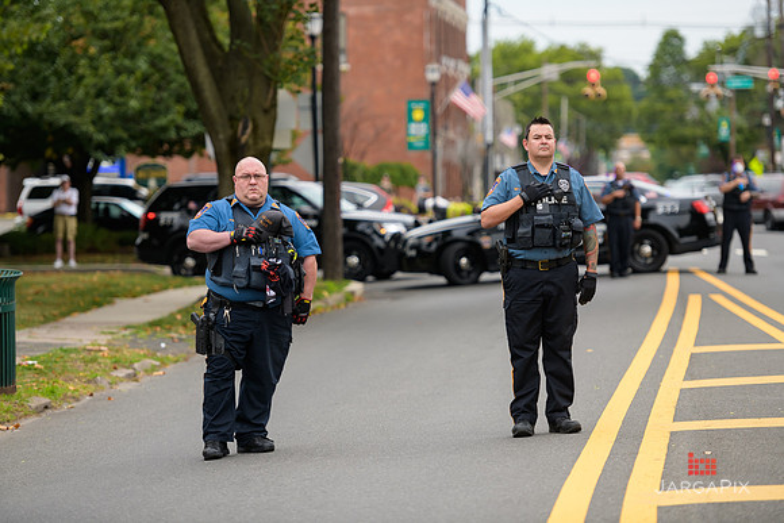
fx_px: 3485
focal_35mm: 160
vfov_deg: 8.6
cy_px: 262
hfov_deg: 12.8
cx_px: 392
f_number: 3.2
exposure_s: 1/200
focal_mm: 160
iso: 200
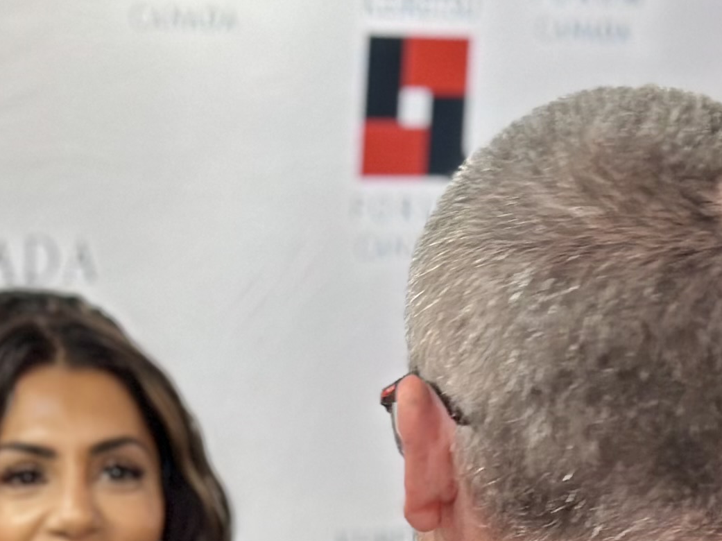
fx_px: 3878
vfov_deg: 7.8
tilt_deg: -7.2
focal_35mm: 186
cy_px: 866
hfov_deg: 10.2
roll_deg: -0.7
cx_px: -429
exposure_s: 1/60
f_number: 1.78
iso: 160
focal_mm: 6.86
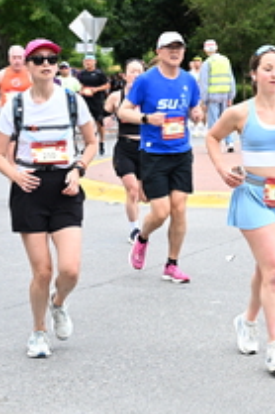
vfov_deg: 17.6
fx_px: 1331
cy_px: 124
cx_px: 356
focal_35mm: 116
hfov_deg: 11.5
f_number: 4
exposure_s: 1/800
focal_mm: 44
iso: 2000
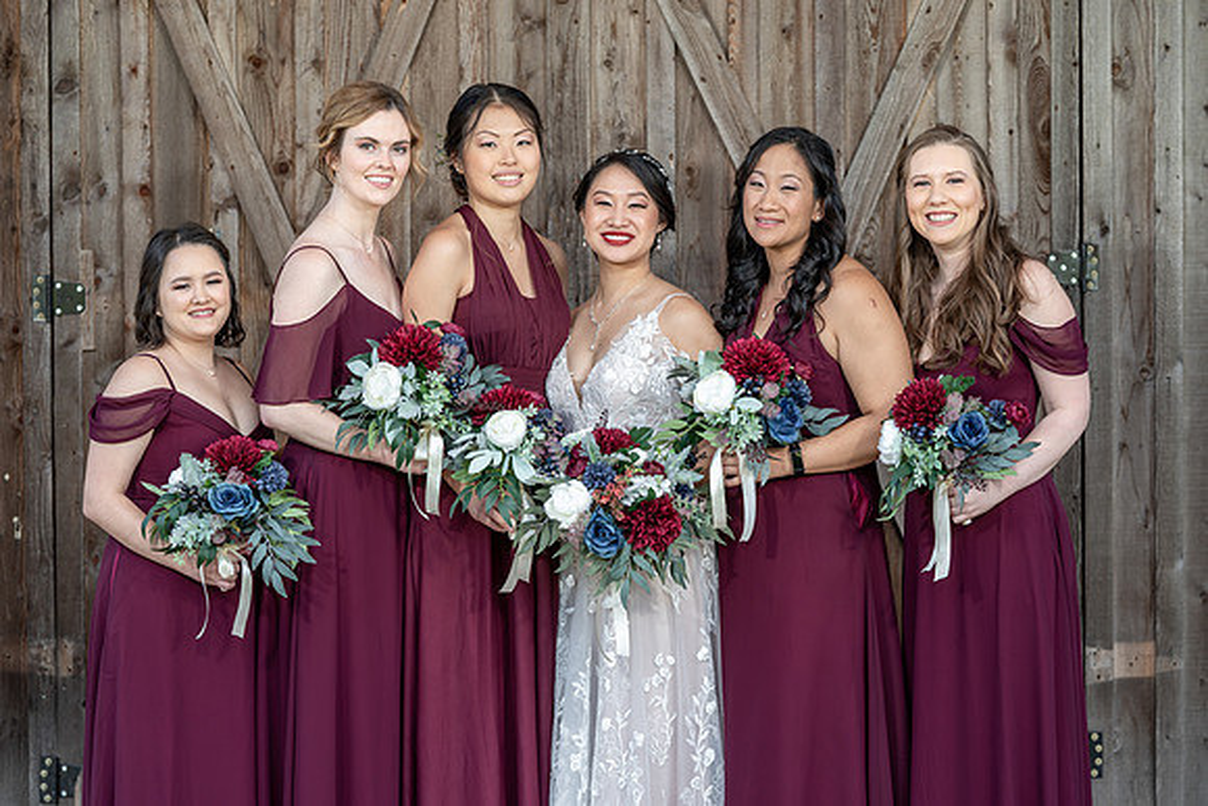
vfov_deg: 14.1
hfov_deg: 21.0
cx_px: 604
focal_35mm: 97
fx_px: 3255
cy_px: 403
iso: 250
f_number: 4
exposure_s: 1/200
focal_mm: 97
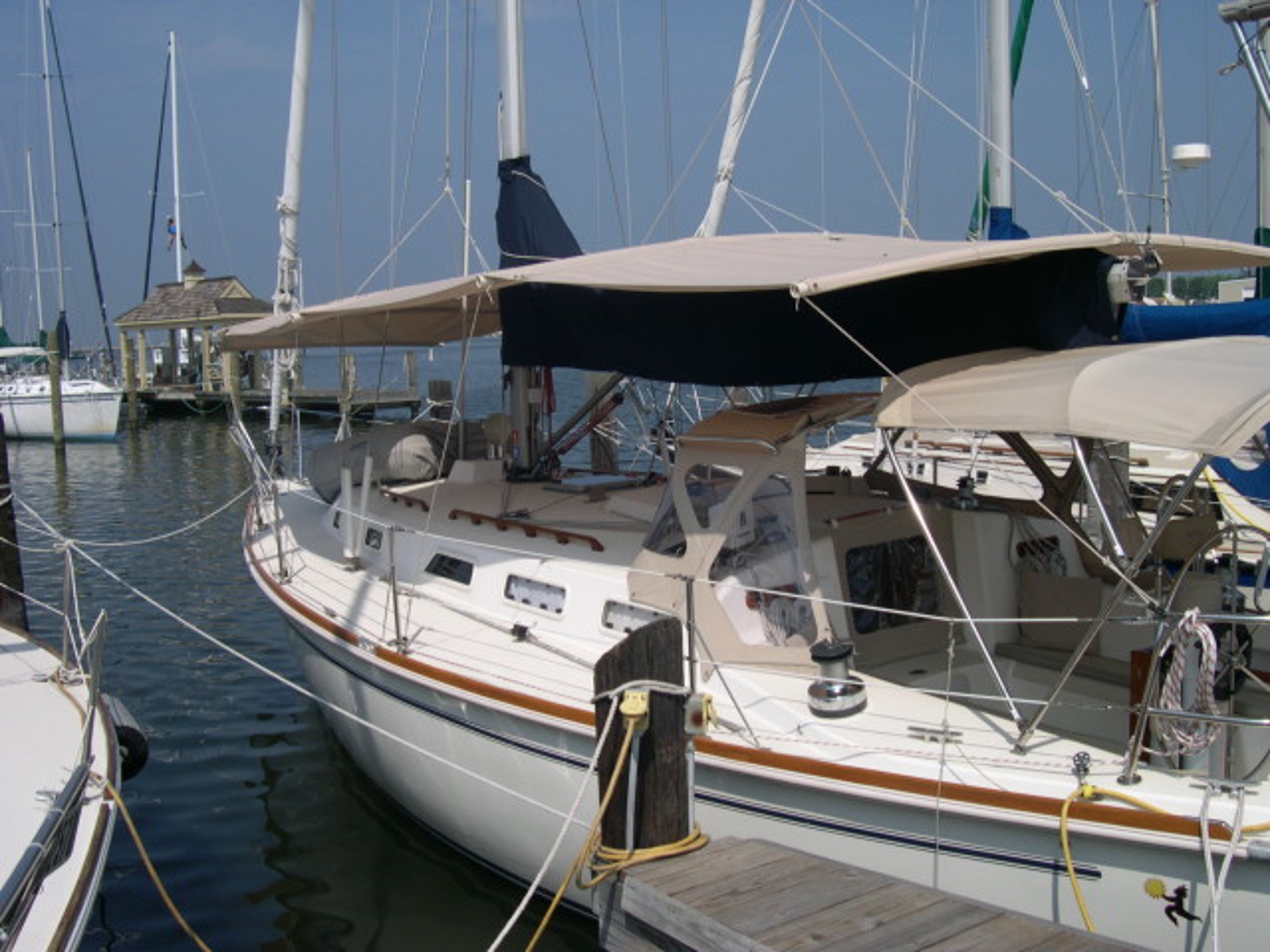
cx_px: 635
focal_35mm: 38
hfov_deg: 49.0
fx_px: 1394
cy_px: 476
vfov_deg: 37.7
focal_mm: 8
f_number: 7.6
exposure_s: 1/364
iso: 100
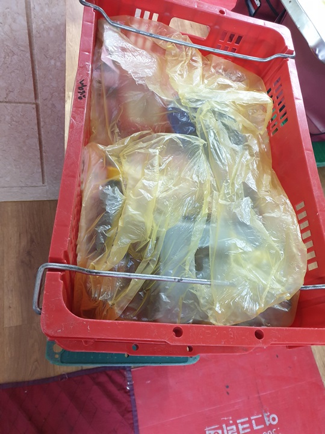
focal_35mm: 26
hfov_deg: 53.1
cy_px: 217
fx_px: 325
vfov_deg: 67.3
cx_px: 162
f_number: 1.5
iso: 400
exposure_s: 1/60
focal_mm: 4.3
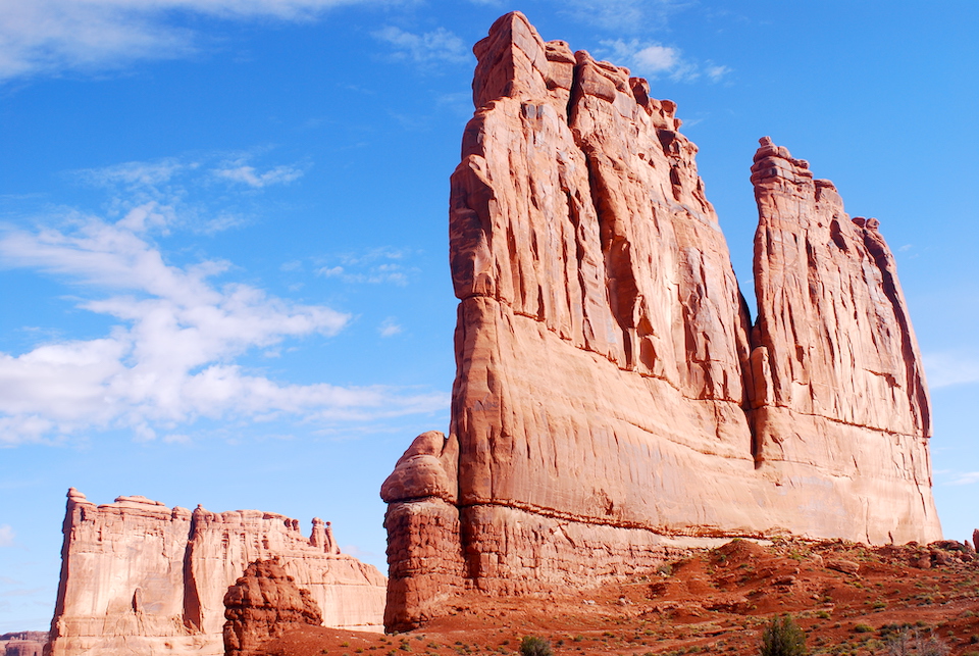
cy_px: 328
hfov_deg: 53.1
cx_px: 490
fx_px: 980
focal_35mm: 36
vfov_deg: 37.0
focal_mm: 24
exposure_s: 1/500
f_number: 5
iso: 100
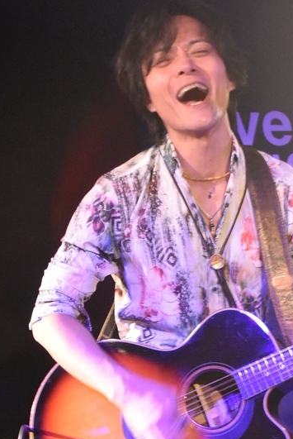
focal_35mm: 105
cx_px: 283
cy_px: 323
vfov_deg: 19.3
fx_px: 1281
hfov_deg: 12.9
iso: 4500
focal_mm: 31
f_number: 4
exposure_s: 1/60
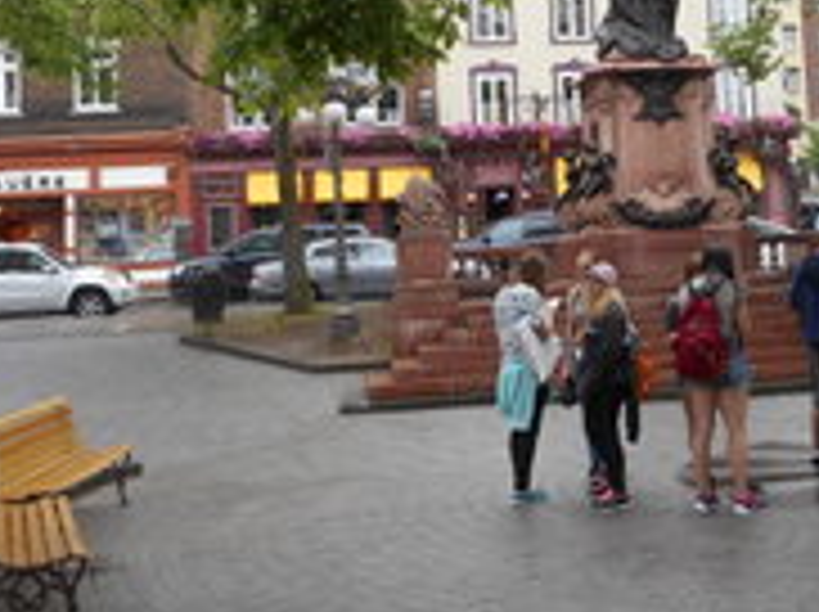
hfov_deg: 34.3
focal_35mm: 55
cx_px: 612
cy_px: 148
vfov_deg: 26.1
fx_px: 1300
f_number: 3.7
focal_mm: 4.5
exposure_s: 1/40
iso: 80
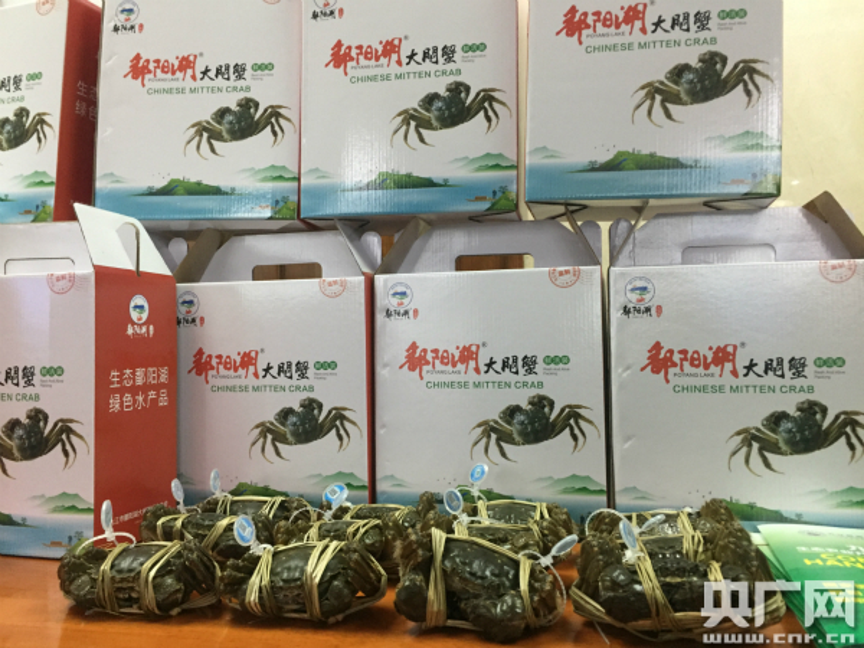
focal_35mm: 29
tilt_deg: +1.4
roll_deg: +0.2
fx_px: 724
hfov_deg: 61.7
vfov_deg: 48.2
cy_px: 324
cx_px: 432
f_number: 2.2
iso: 200
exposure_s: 1/33
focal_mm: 4.15
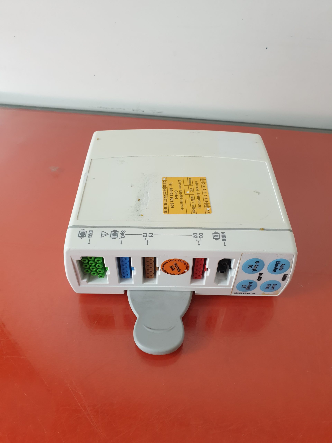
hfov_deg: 53.1
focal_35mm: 26
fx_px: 332
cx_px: 166
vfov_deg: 67.3
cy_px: 222
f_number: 2.4
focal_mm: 4.3
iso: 125
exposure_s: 1/50
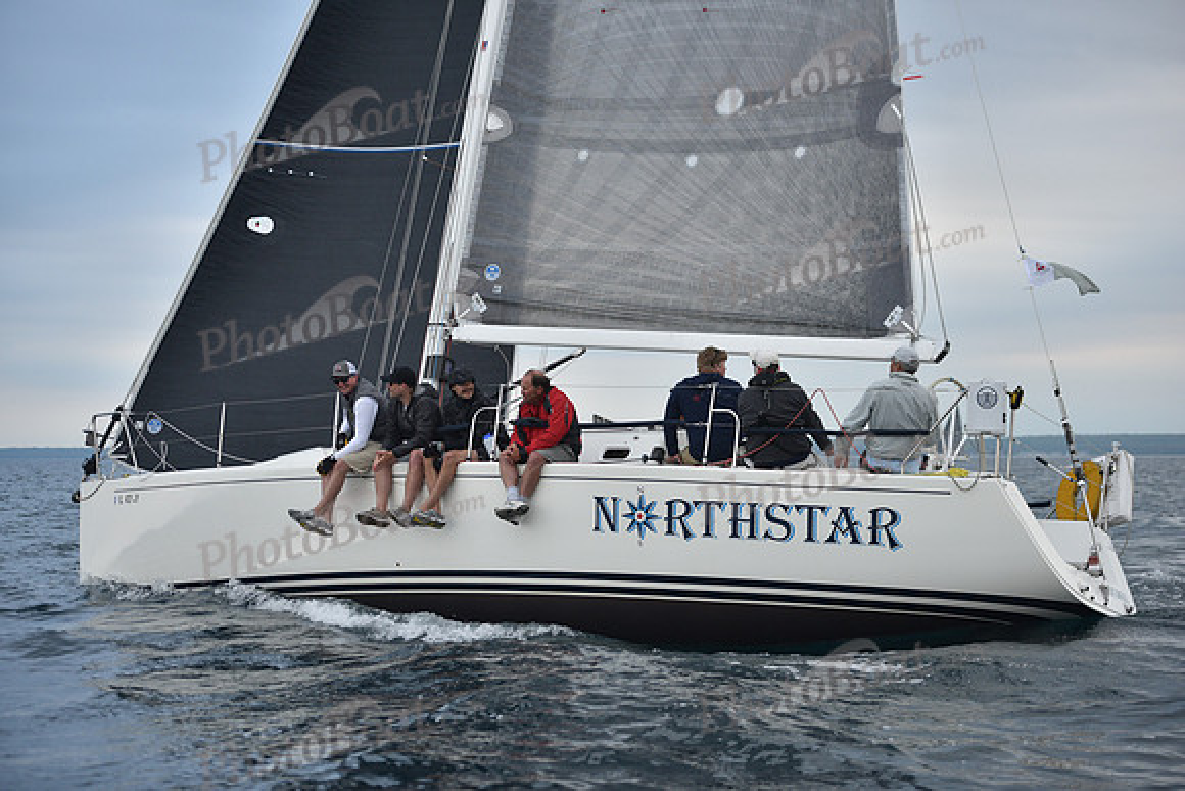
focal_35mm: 70
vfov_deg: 19.5
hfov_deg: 28.8
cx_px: 592
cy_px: 396
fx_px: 2305
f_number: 2.8
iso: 500
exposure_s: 1/640
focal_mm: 70
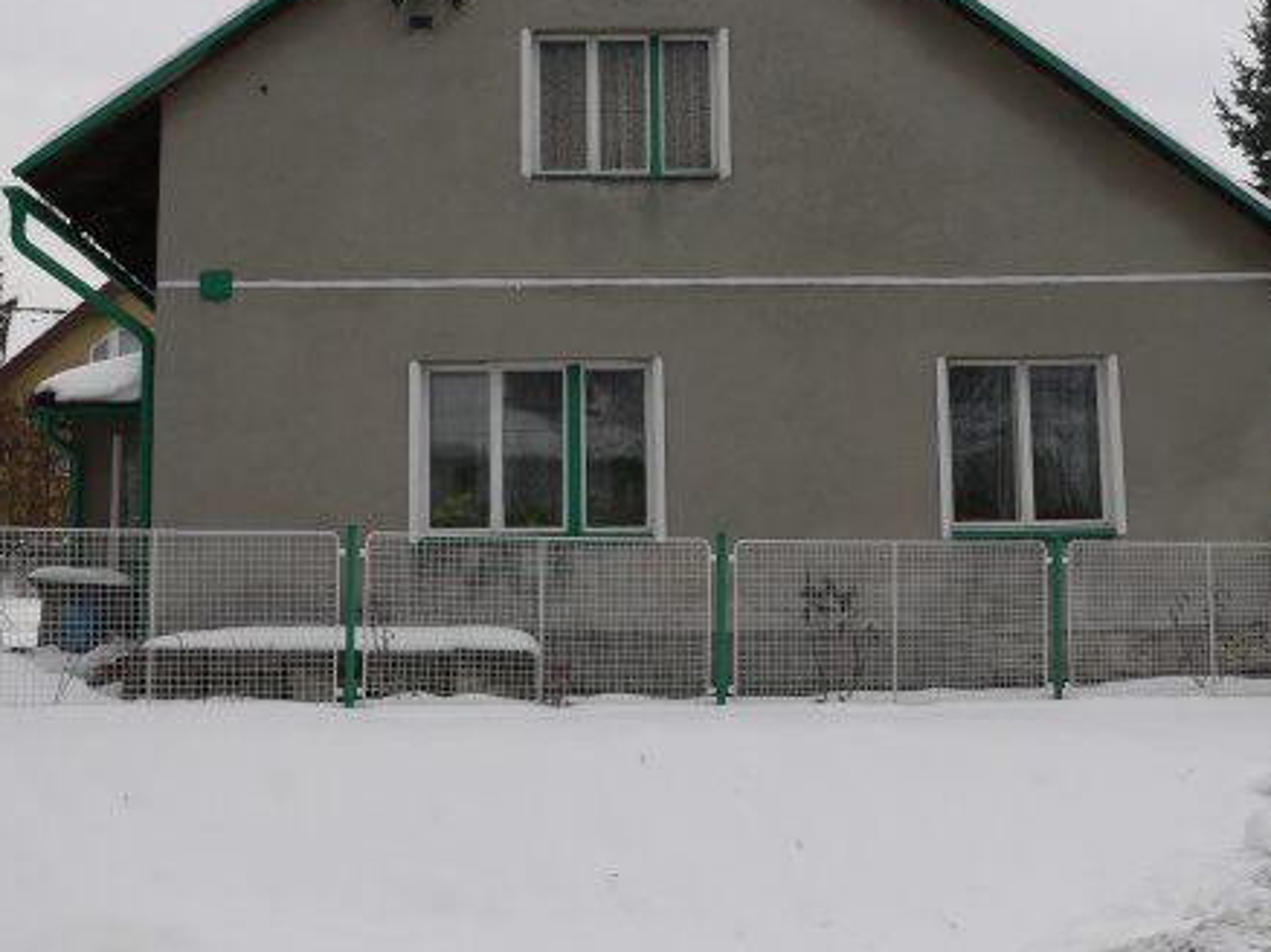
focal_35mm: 57
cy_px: 305
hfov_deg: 33.8
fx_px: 2092
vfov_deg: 25.5
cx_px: 711
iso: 80
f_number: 4
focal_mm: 6.5
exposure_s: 1/500
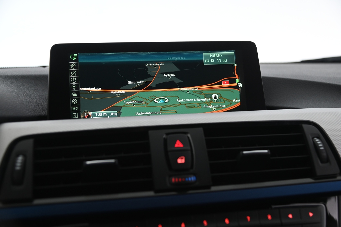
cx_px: 170
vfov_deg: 29.2
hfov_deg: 42.8
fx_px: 435
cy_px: 114
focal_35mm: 46
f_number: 4
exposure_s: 1/15
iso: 1000
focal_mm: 46
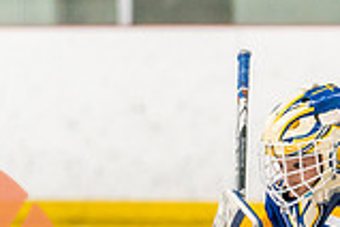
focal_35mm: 505
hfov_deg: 4.1
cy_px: 299
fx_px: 4769
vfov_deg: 2.7
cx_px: 374
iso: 3200
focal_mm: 134
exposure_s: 1/1250
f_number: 2.8
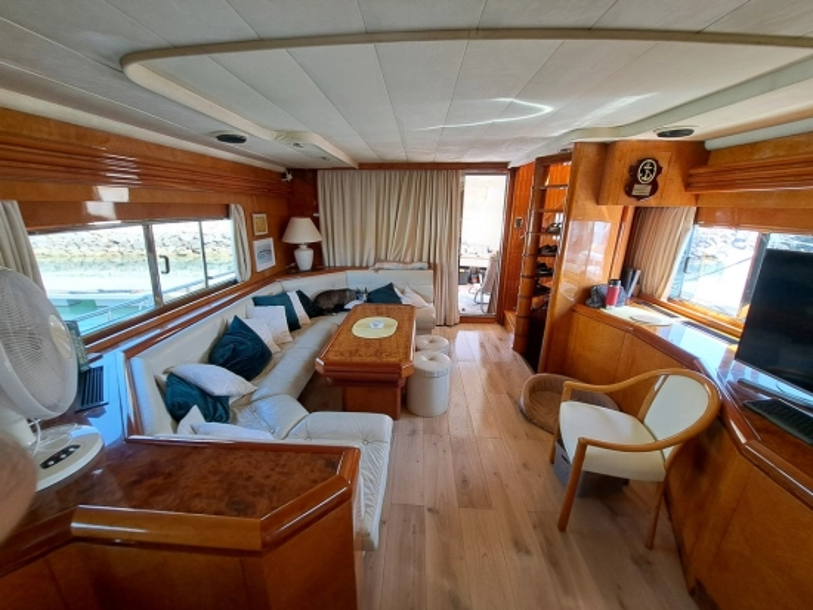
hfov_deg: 106.2
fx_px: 305
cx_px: 406
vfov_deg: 90.0
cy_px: 305
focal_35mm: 13
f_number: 2.2
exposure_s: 1/50
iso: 50
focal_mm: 1.74
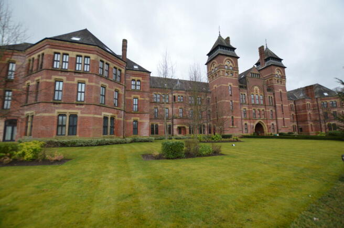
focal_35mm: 15
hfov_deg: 100.4
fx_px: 143
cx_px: 172
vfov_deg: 77.2
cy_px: 114
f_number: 4
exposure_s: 1/160
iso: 100
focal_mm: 10
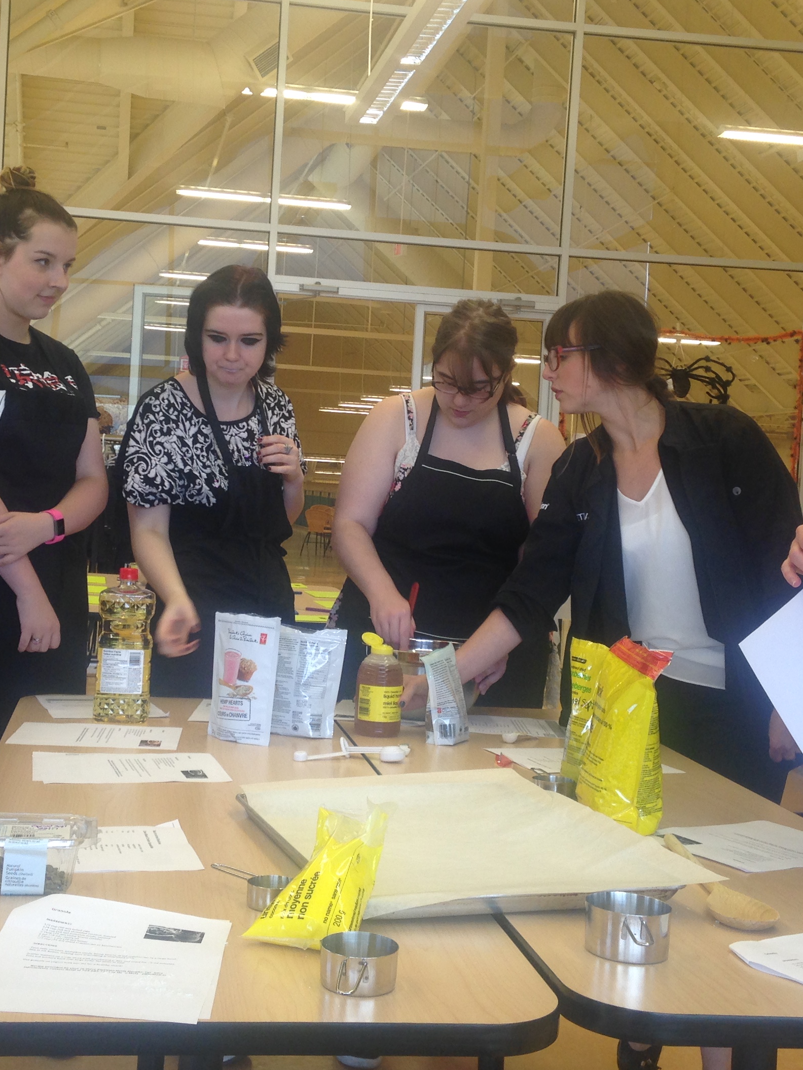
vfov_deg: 37.5
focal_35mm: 51
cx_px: 336
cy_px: 484
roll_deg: -2.1
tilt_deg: +0.0
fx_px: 1577
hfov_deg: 28.5
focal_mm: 4.12
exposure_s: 1/60
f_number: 2.4
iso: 50
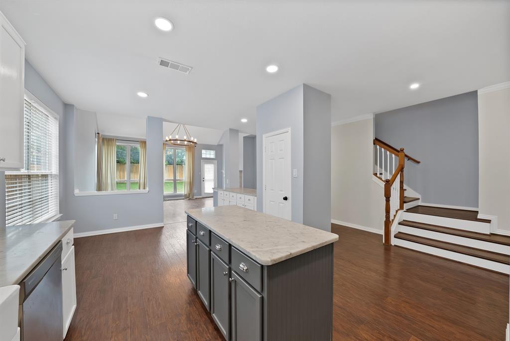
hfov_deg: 112.6
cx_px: 255
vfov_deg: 90.1
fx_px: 170
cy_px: 170
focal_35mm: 12
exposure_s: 1/2.5
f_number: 9
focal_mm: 12
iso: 640
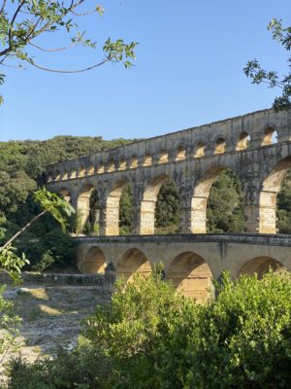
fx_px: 583
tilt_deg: +4.6
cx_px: 146
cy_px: 194
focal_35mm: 52
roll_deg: -0.8
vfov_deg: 36.8
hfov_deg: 28.0
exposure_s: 1/623
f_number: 2
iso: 20
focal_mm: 6
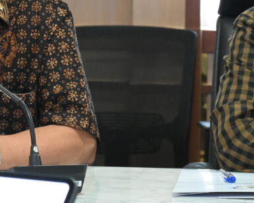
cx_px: -48
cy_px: 40
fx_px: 1670
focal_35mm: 222
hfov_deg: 8.6
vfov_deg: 6.9
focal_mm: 59
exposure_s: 1/60
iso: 6400
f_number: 6.3
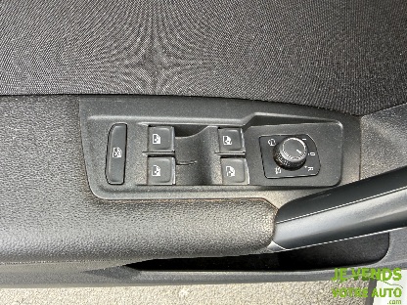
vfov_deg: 56.8
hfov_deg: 71.6
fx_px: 282
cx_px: 204
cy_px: 152
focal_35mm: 24
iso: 100
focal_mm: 2.22
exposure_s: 1/99
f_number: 2.2
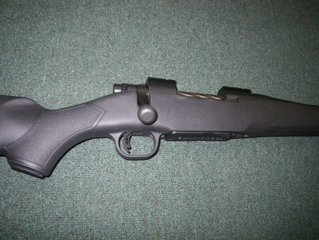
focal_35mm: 28
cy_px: 120
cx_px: 160
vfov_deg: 49.7
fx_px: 258
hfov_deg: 63.4
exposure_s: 1/50
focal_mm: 5
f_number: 3.5
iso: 400
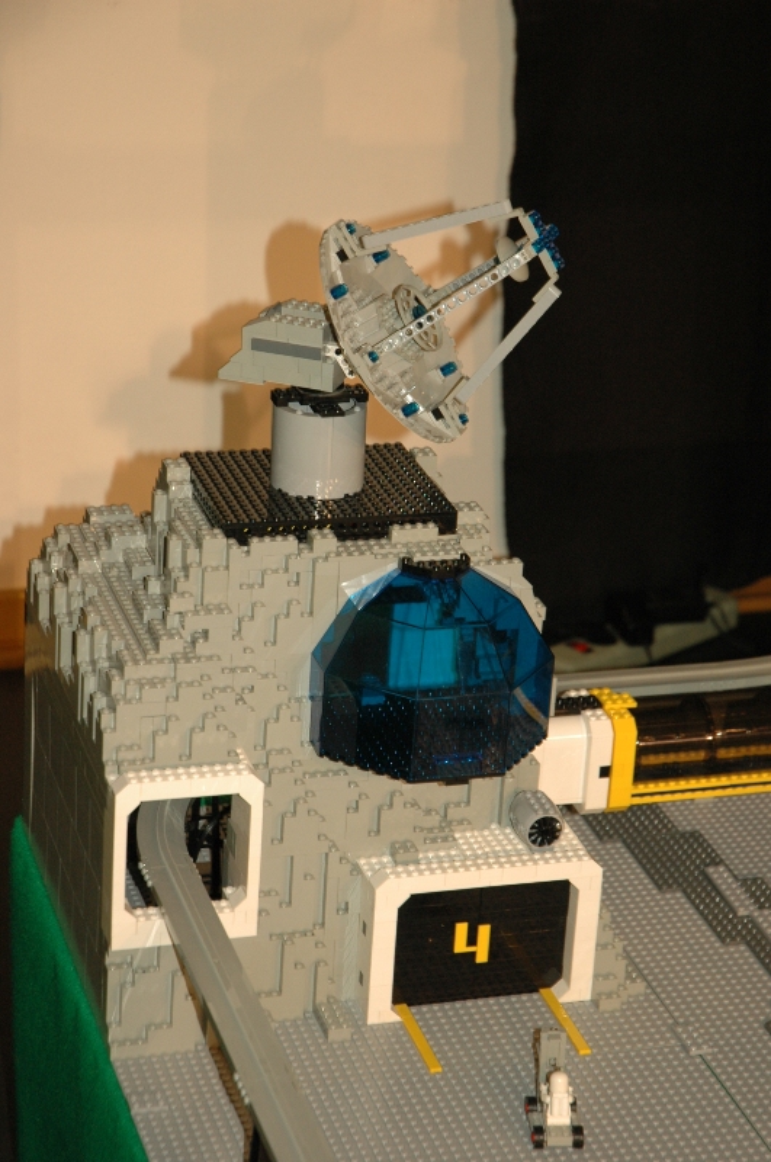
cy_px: 581
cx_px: 386
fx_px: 2900
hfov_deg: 15.1
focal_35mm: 90
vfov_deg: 22.7
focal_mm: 60
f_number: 4.5
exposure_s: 1/60
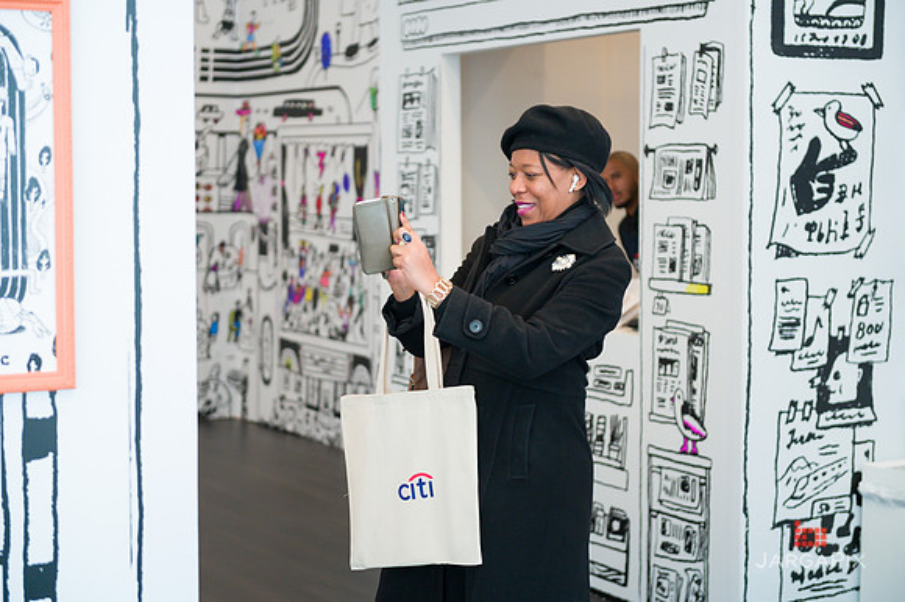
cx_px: 452
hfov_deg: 28.9
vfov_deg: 19.4
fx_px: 1759
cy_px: 301
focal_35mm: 70
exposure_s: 1/400
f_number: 3.5
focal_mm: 70
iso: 2500
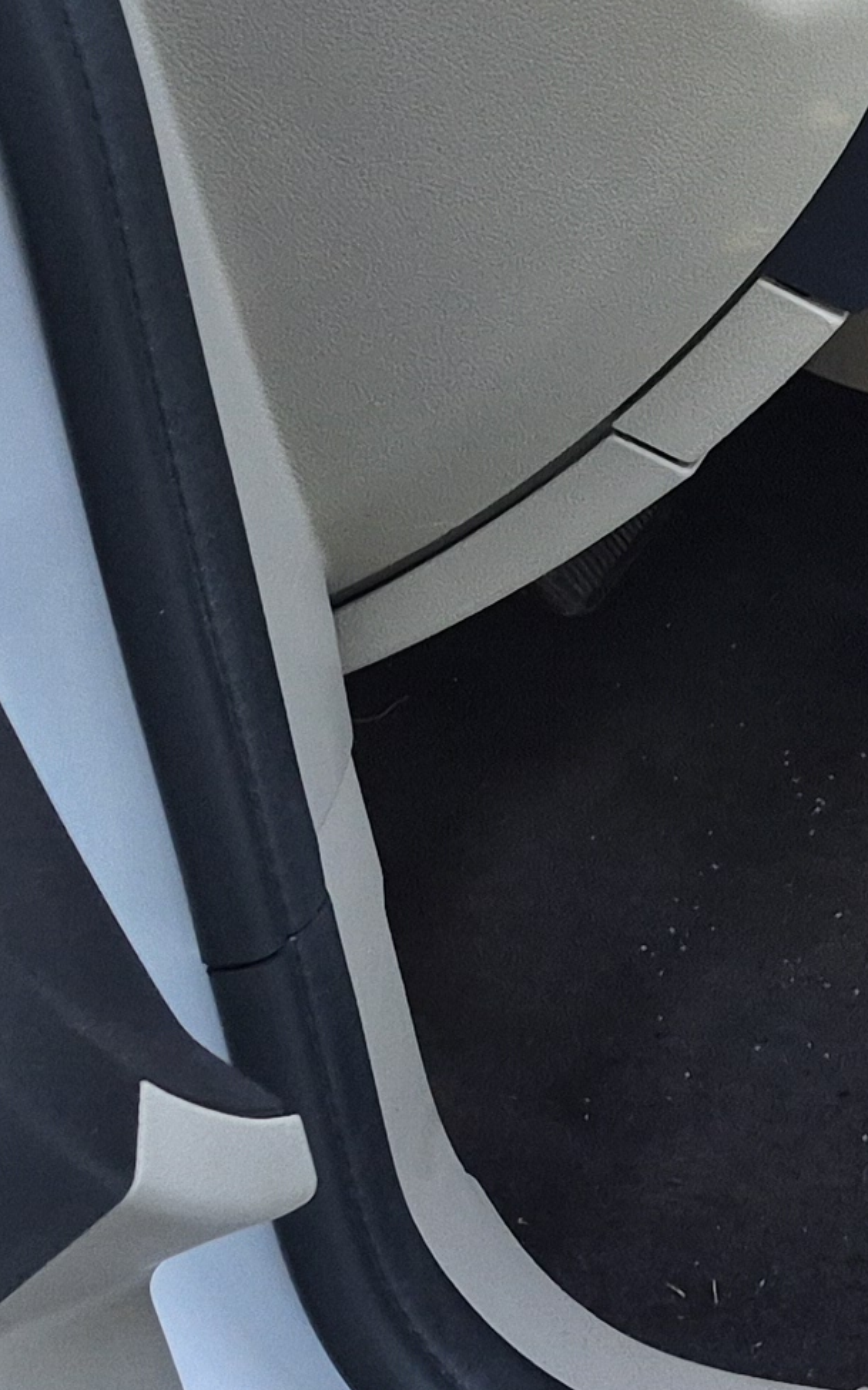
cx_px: 1869
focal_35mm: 100
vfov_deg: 20.2
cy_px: 34
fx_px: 3787
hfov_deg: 11.5
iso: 100
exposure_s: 1/180
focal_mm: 5.4
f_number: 1.8
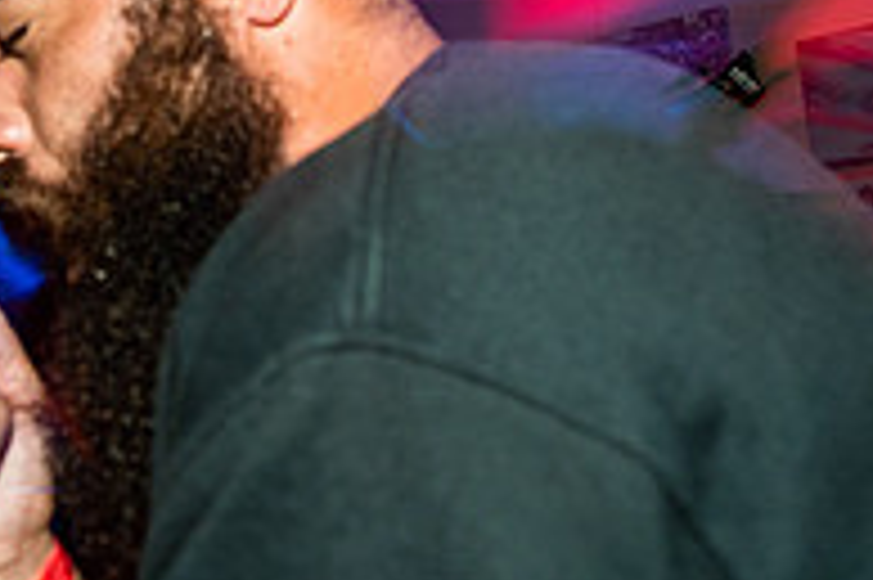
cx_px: 393
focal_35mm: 54
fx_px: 1308
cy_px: 85
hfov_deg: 36.9
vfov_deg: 24.5
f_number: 2.8
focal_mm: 14
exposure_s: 1/8
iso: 160
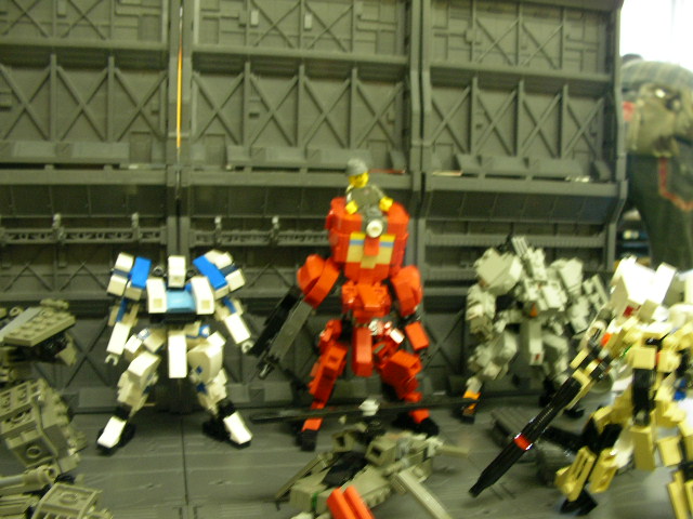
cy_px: 260
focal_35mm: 38
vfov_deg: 37.7
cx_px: 346
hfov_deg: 49.0
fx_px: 761
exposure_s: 1/4.8
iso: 100
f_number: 3.5
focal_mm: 5.8
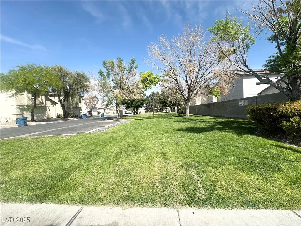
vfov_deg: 85.7
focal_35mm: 14
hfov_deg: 102.1
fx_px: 122
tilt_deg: +0.3
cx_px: 150
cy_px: 113
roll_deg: +1.6
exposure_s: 1/1949
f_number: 2.2
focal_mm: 2.22
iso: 40
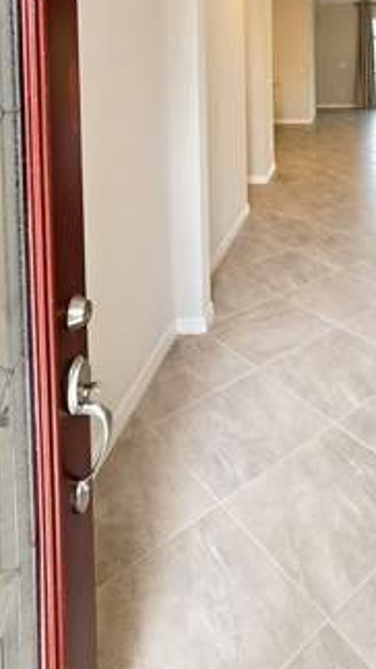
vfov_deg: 58.2
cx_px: 349
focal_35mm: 28
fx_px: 497
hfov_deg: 38.2
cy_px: 68
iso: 64
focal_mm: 2.2
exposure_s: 1/60.2
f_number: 2.2
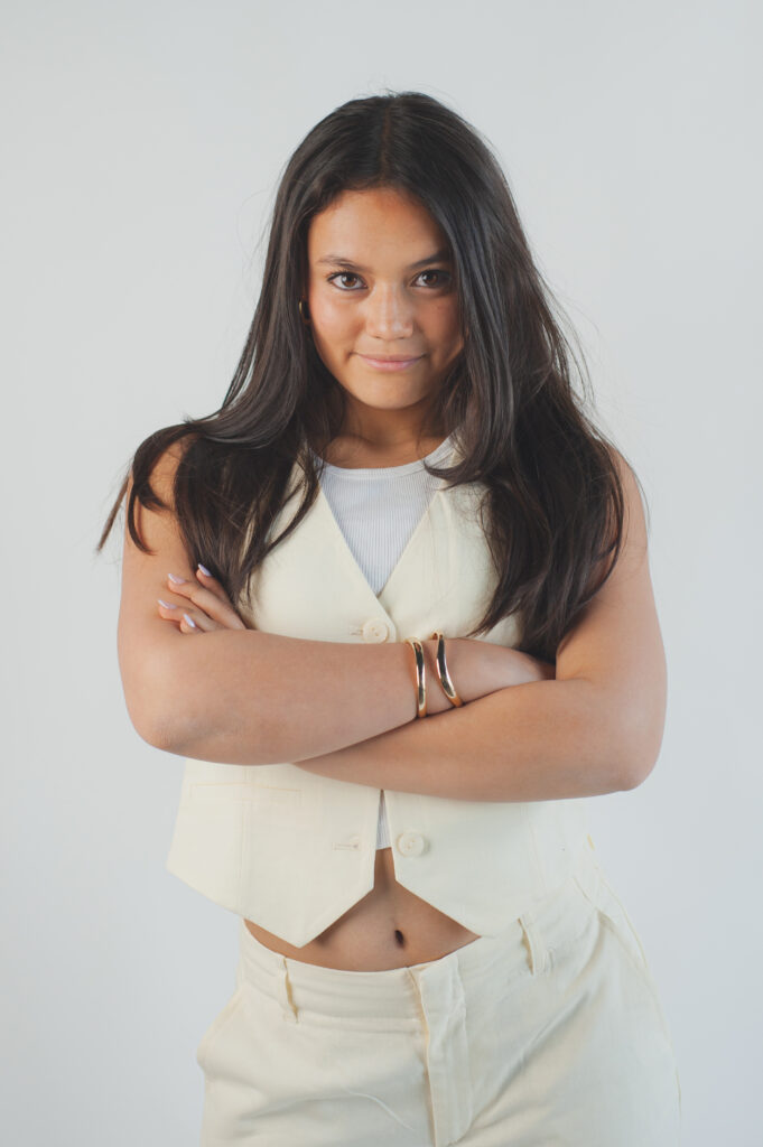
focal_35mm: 50
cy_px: 574
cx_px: 382
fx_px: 1592
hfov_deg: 26.9
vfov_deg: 39.6
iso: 640
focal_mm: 50
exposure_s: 1/500
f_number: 3.5
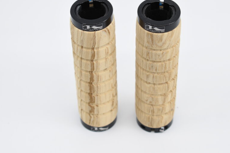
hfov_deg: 18.5
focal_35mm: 111
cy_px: 56
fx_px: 707
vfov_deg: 12.4
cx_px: 127
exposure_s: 1/60
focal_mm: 55
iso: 100
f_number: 5.6
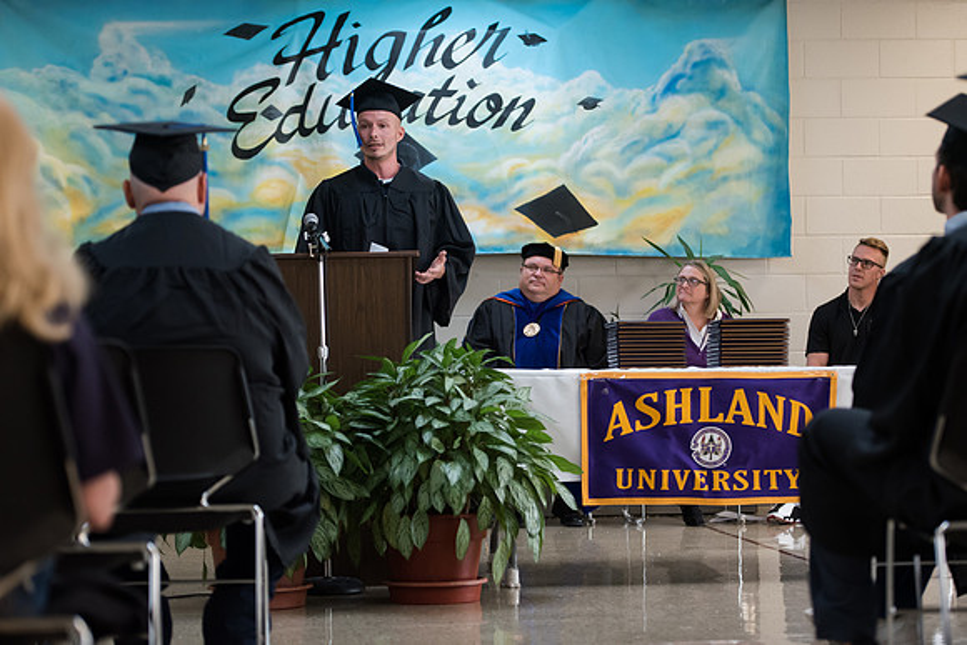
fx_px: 2418
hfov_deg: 22.6
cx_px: 484
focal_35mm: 90
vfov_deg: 15.2
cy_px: 322
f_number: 3.5
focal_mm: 90
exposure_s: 1/200
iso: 3200
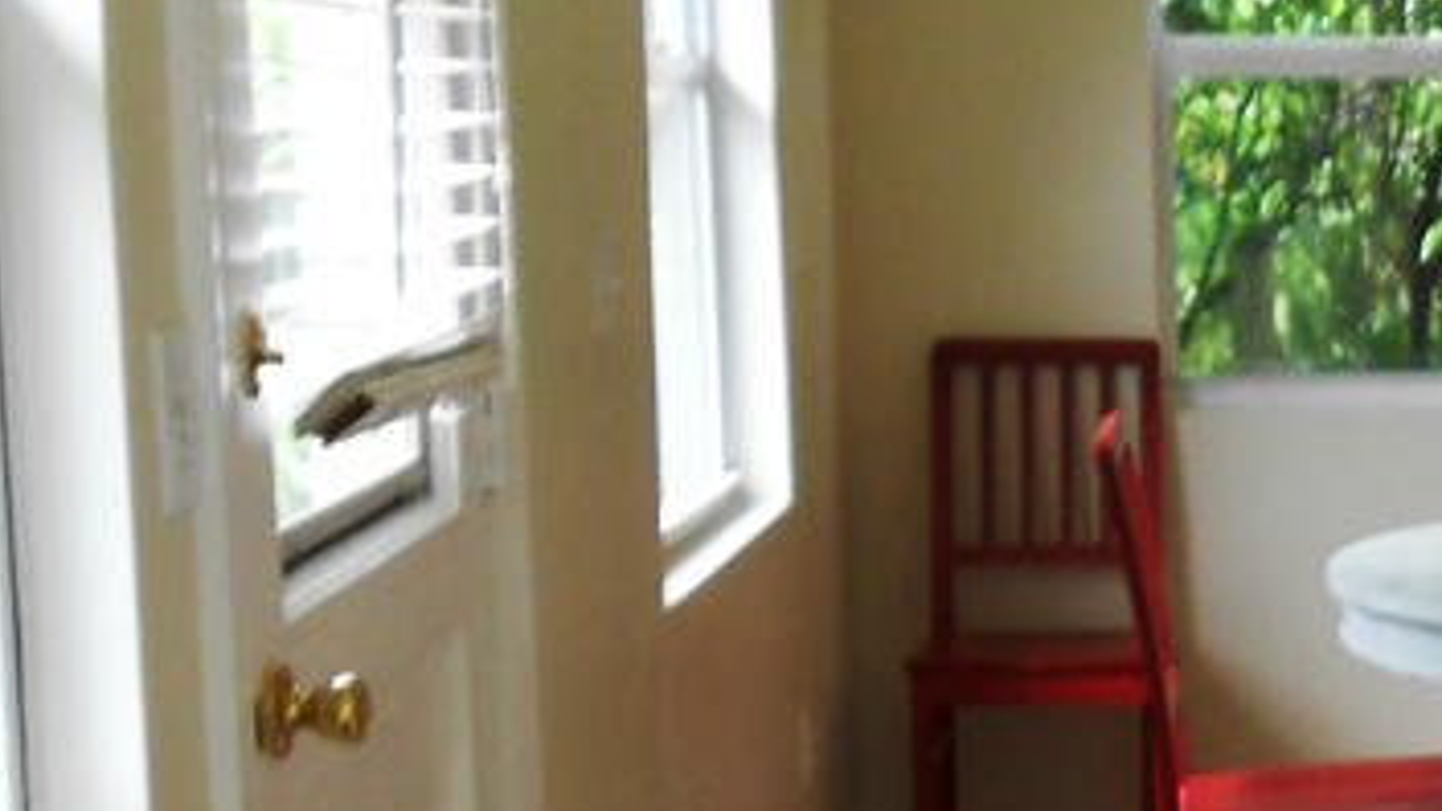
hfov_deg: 21.4
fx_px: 3518
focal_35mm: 92
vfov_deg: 13.1
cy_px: 606
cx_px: 1770
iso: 160
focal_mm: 5.1
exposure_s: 1/30
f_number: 3.4
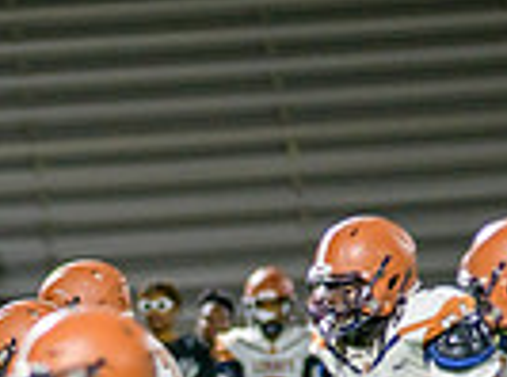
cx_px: -118
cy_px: 661
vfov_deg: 1.8
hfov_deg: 2.4
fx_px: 12284
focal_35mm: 841
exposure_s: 1/250
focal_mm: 200
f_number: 2.8
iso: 1600
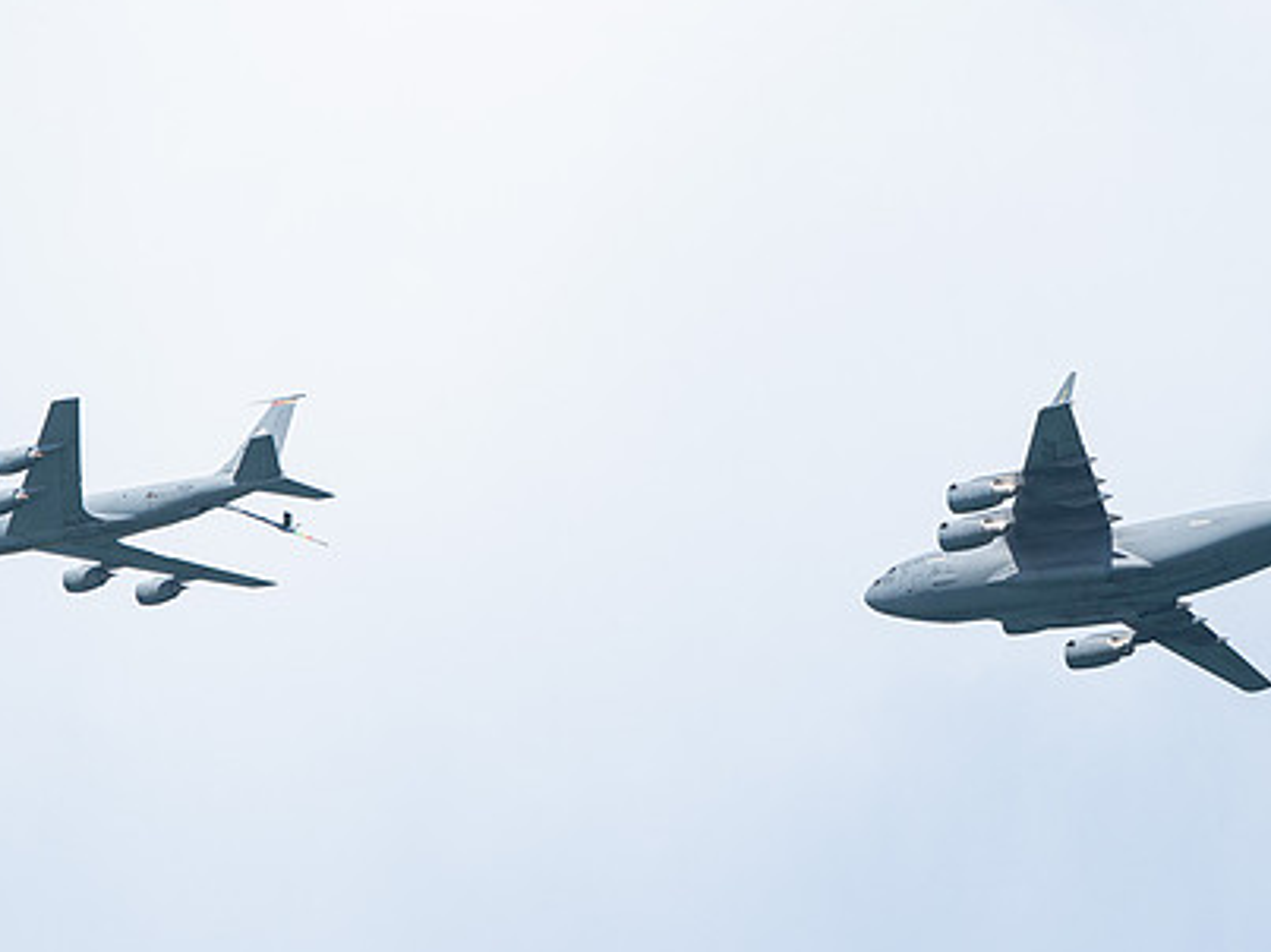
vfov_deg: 4.3
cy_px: 267
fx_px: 12590
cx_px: 622
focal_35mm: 343
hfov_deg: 5.8
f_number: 10
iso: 640
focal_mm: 183
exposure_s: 1/1250
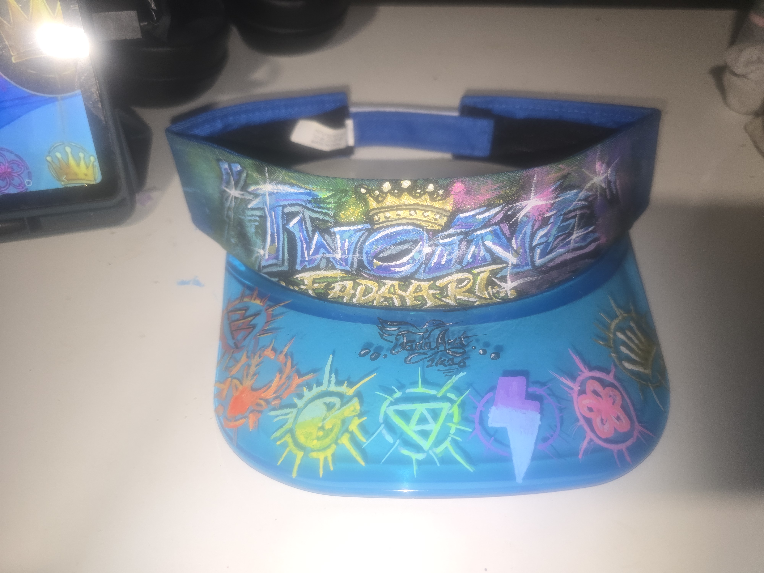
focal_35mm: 23
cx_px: 382
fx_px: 508
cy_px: 286
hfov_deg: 73.9
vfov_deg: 58.9
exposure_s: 1/24
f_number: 1.7
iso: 100
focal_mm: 6.3
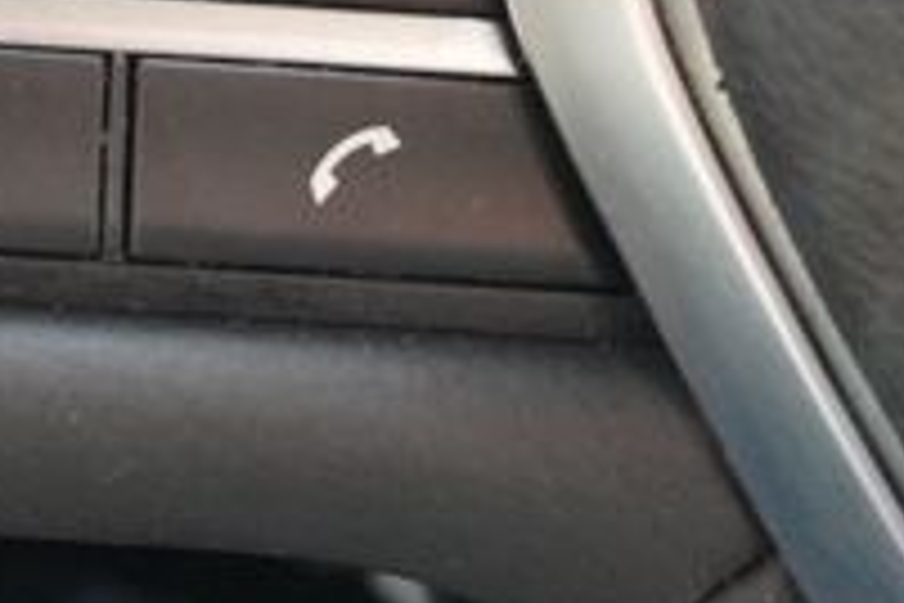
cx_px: 40
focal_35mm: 110
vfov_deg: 12.3
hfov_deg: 18.3
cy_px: -40
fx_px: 2752
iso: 3200
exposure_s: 1/250
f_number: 9
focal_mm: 23
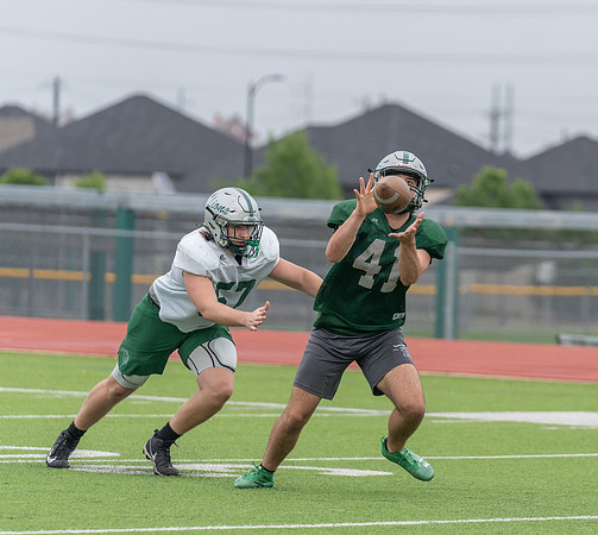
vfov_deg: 5.3
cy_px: 248
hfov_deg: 6.0
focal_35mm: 309
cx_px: 385
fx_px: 5732
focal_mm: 200
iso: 250
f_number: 3.5
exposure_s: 1/1250
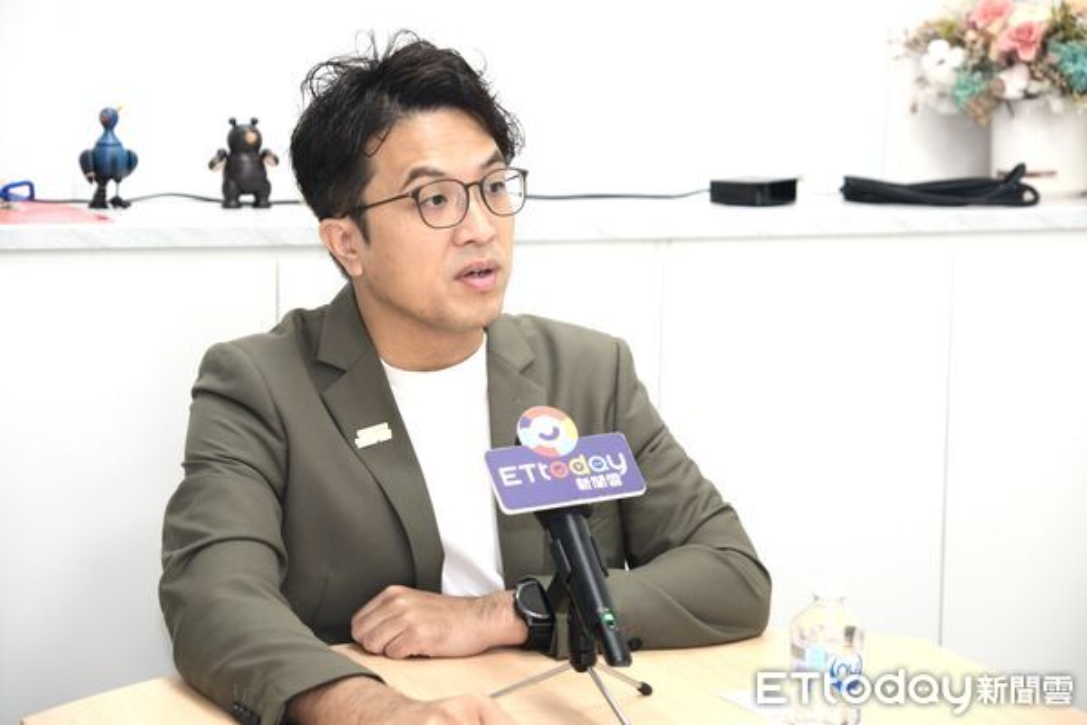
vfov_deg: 17.7
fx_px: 2325
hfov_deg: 26.3
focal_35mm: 77
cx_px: 544
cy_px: 362
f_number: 2.8
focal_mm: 51.6
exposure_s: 1/200
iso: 1000
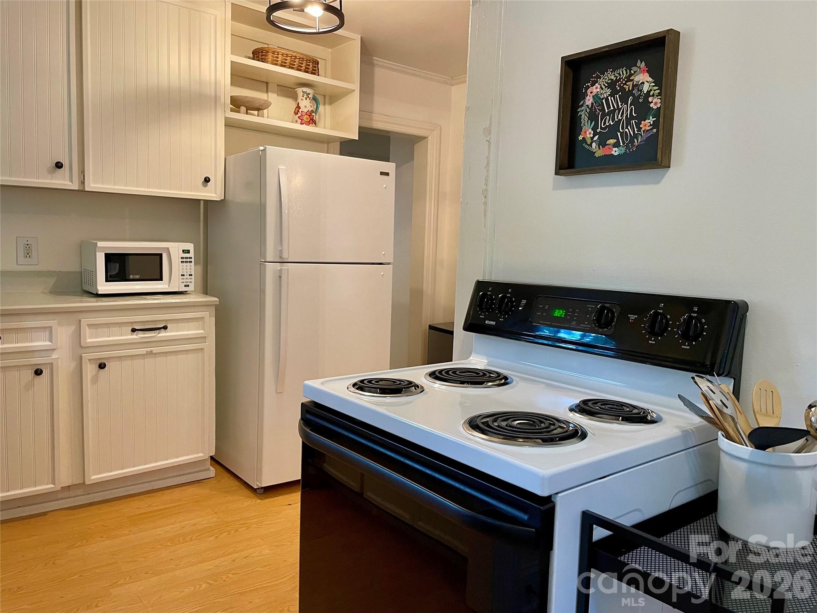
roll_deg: -1.6
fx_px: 614
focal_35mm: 26
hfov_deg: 67.3
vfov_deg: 53.1
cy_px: 306
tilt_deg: -6.4
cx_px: 408
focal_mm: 4.2
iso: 160
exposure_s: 1/60
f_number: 1.6
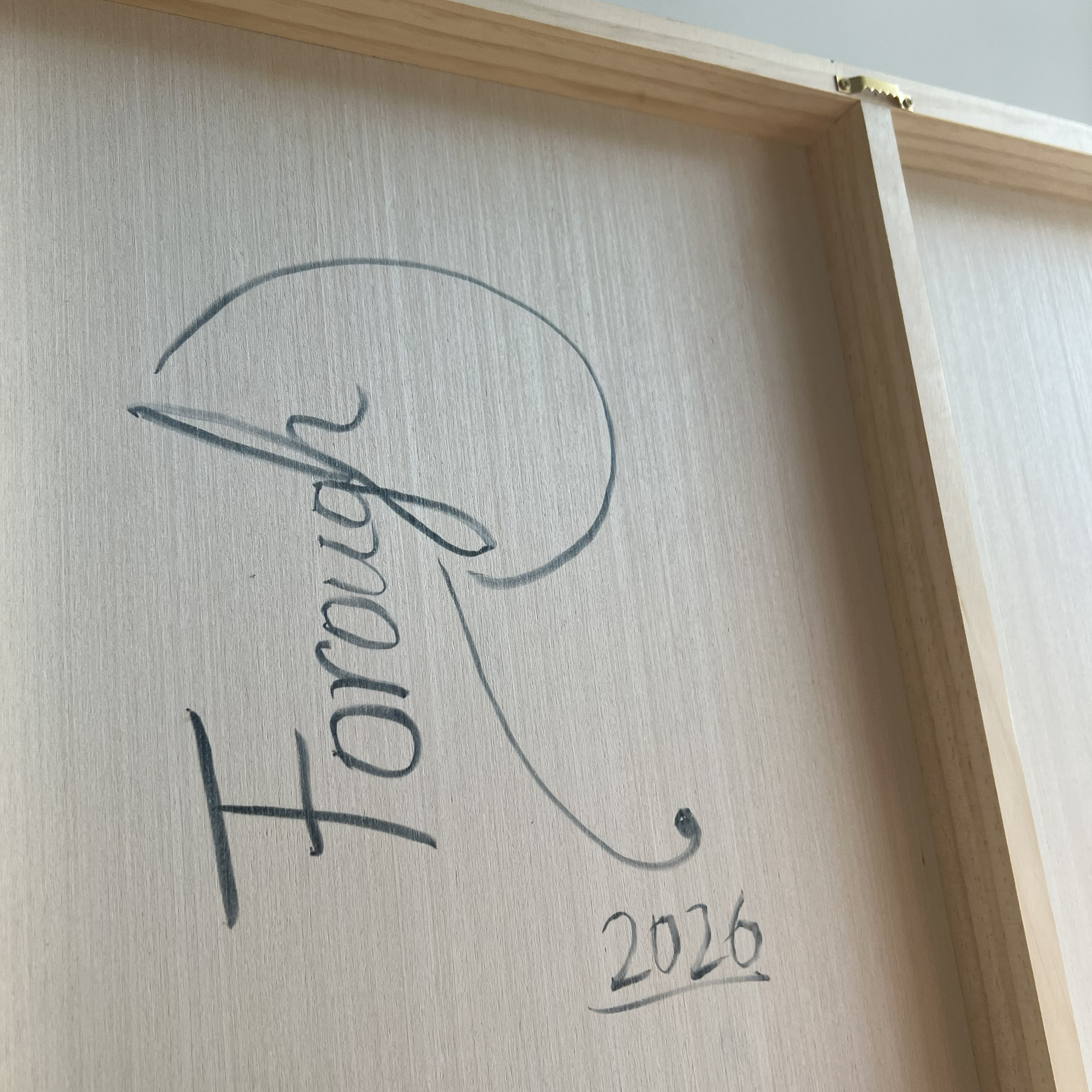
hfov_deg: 52.5
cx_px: 541
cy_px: 573
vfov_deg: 52.5
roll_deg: +4.2
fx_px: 1106
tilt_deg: +2.4
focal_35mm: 31
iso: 50
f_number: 1.5
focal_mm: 5.7
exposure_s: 1/368
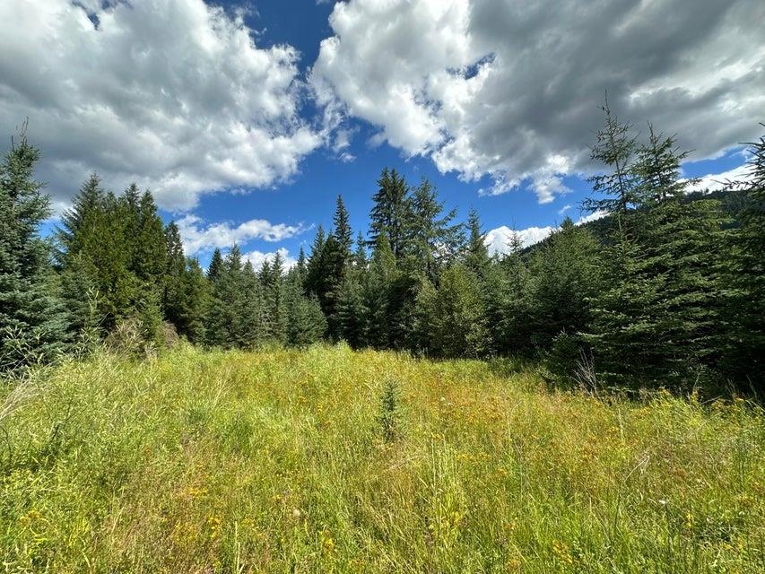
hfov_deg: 102.1
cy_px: 287
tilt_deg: +10.8
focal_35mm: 14
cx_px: 382
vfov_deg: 85.7
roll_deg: +1.5
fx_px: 309
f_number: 2.2
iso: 50
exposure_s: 1/1350
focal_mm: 2.22
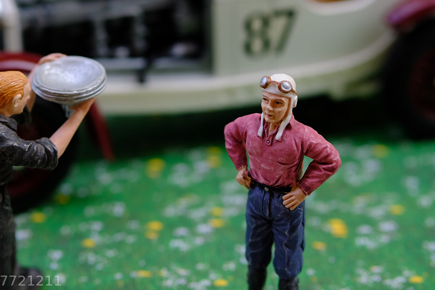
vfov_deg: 11.0
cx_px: 186
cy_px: 76
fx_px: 1498
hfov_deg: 16.5
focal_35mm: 124
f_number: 2.8
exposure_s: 1/850
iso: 320
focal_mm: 50
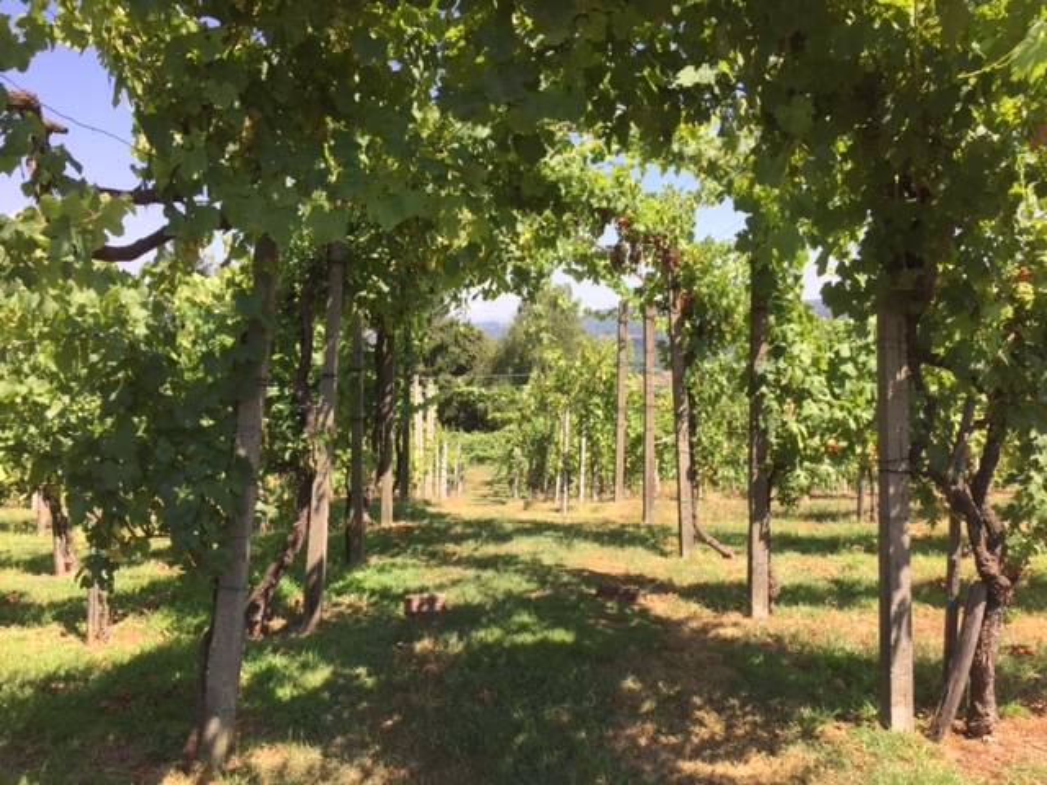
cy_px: 392
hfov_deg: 61.7
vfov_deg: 48.2
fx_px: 877
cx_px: 524
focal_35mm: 29
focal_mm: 4.15
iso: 32
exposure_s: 1/670
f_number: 2.2
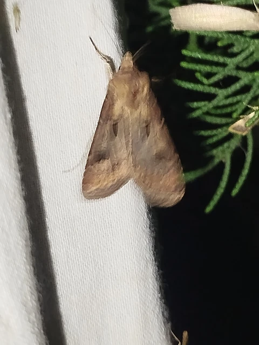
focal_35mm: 93
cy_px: 172
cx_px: 130
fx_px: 928
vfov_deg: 21.1
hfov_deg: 15.9
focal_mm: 5.31
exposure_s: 1/33
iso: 125
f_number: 1.7
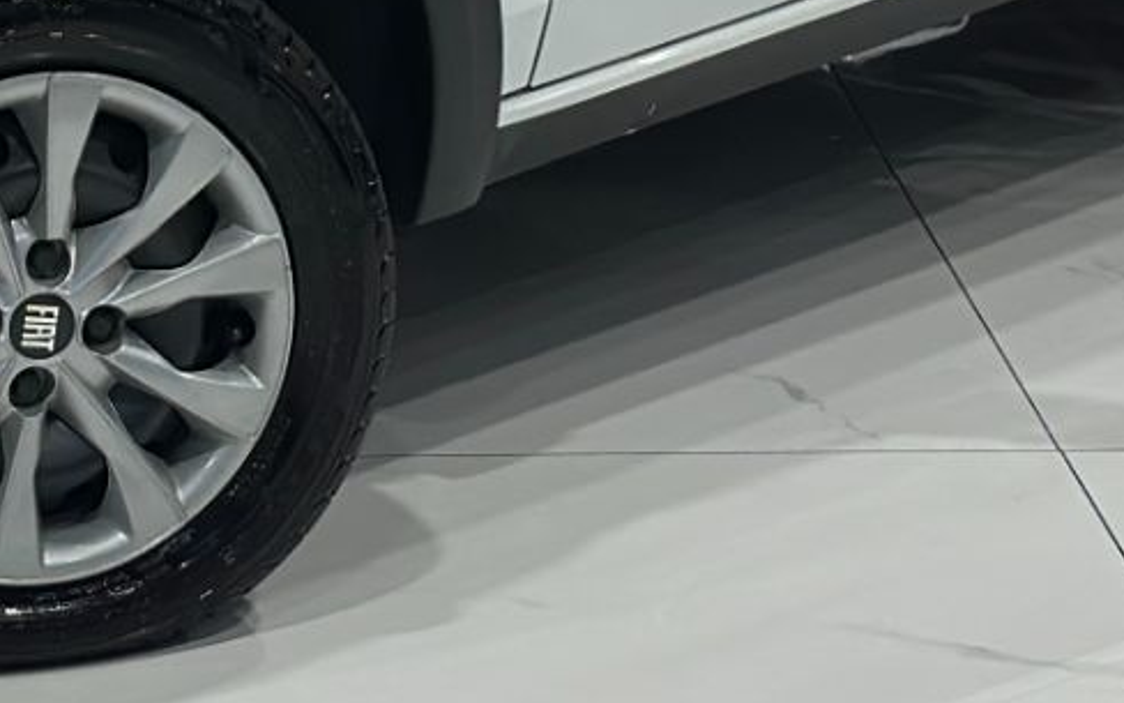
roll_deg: -0.2
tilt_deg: -11.6
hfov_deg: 10.4
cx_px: 108
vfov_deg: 6.5
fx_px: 6127
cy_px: -325
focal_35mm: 200
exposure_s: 1/120
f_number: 1.78
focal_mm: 6.86
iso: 100
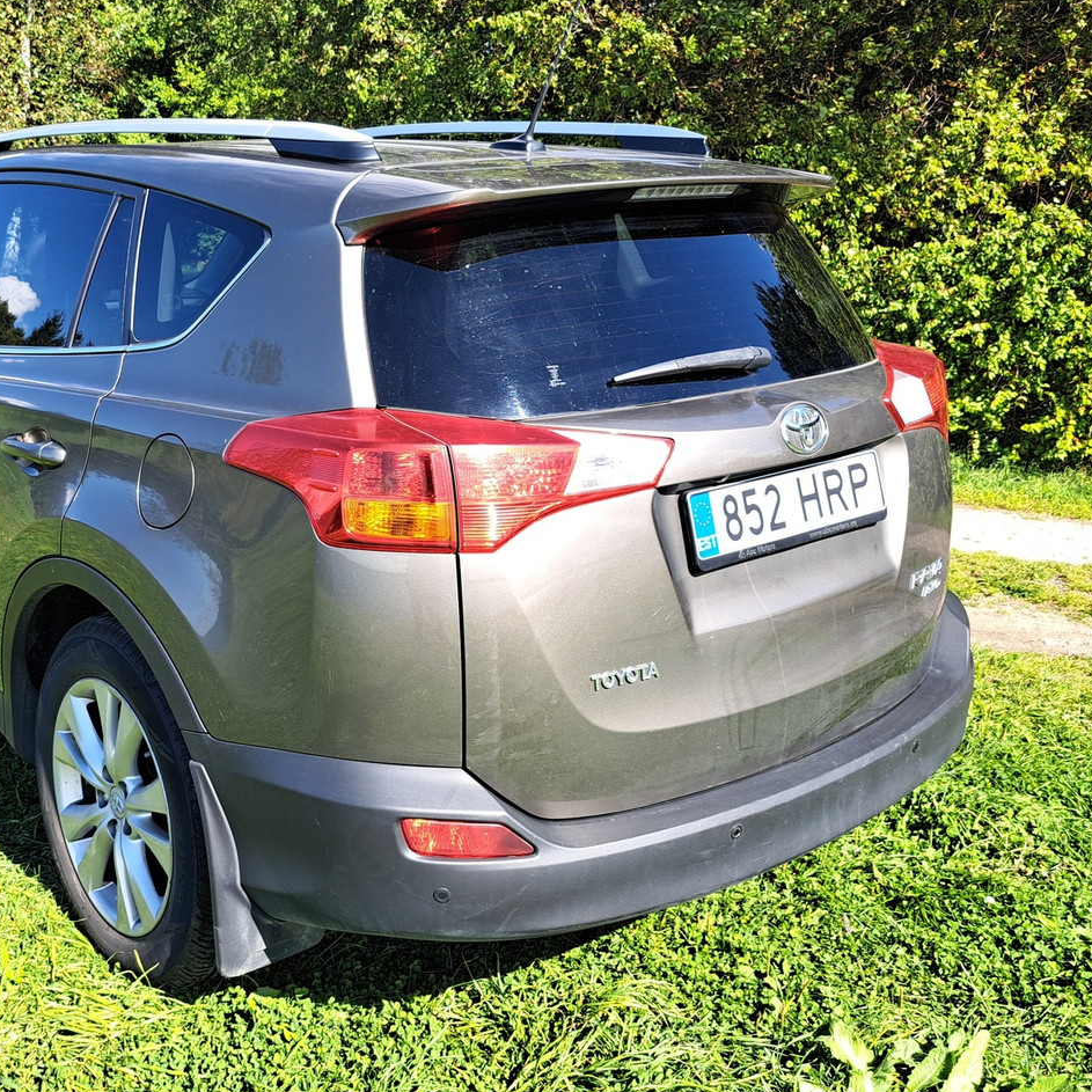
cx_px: 339
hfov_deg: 45.2
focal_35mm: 36
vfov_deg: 45.9
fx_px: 1285
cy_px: 467
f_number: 1.8
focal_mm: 5.23
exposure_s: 1/803
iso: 50
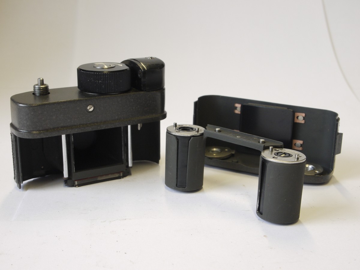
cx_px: 180
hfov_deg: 34.3
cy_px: 135
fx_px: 582
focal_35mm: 56
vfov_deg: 26.1
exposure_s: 1/13
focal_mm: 28
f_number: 11
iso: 400
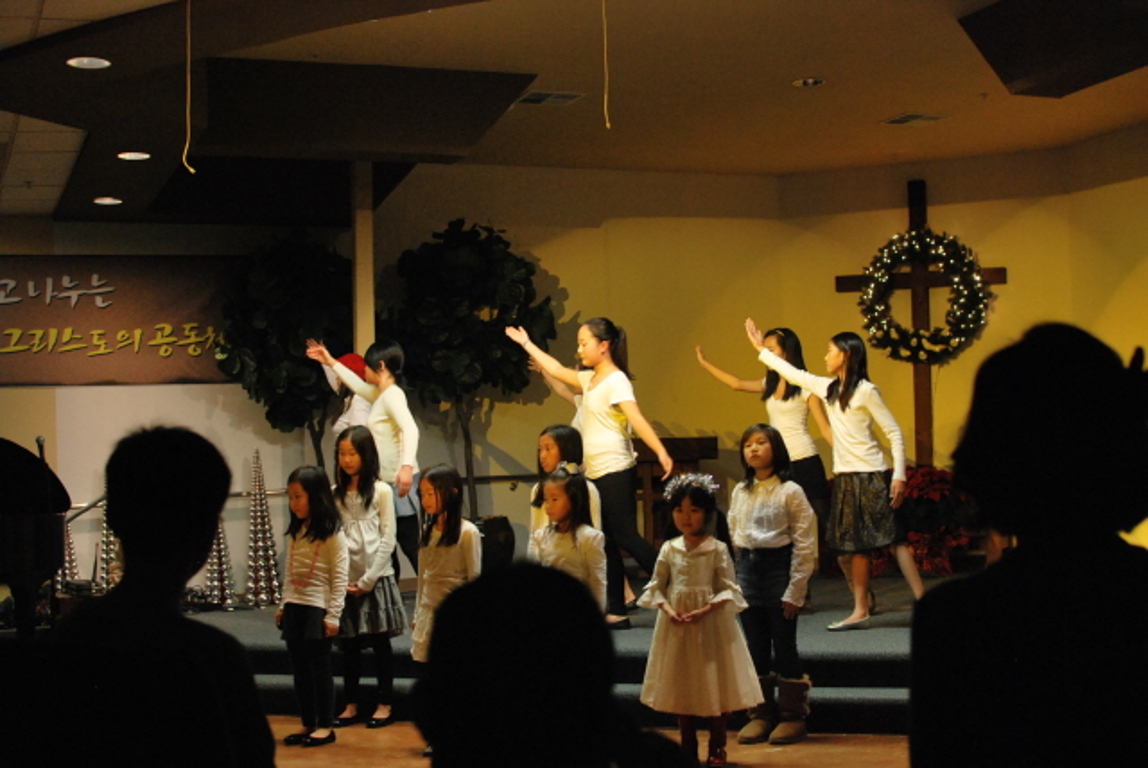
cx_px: 574
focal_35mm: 52
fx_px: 1676
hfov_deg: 37.8
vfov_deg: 25.8
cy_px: 384
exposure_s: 1/80
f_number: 3.5
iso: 800
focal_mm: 35
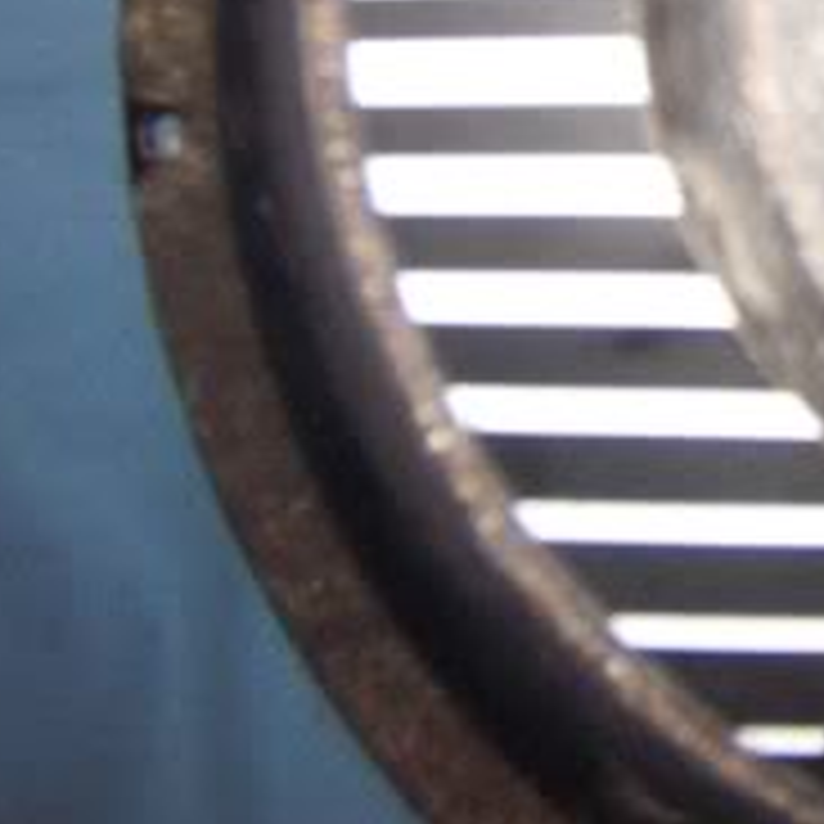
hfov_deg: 19.7
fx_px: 1912
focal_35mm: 71
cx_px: 1369
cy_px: 41
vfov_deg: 23.5
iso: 200
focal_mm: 3.8
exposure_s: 1/30
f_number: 2.8
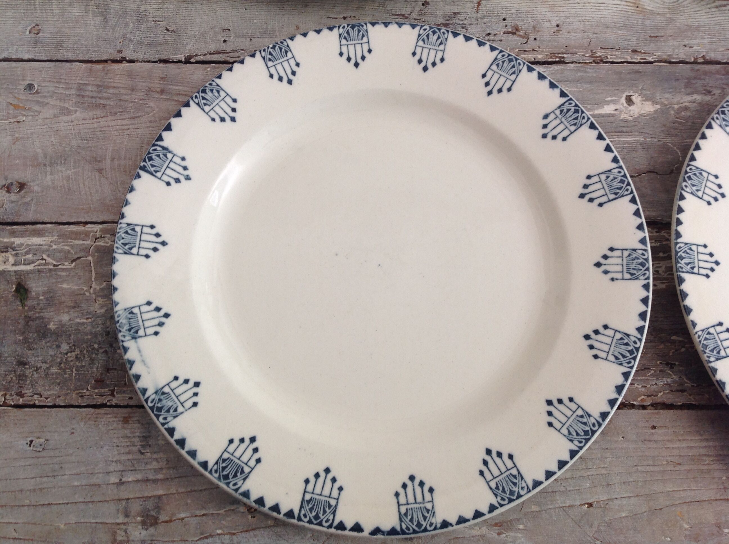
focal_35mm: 35
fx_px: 736
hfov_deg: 52.7
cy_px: 272
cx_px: 364
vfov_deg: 40.6
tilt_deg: -75.5
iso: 50
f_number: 2.4
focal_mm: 4.28
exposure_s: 1/17
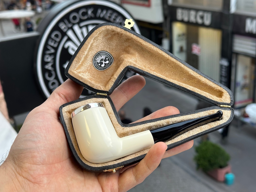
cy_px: 96
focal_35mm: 48
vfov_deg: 30.3
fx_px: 355
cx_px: 128
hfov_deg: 39.7
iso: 50
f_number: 1.78
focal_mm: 6.86
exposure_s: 1/121
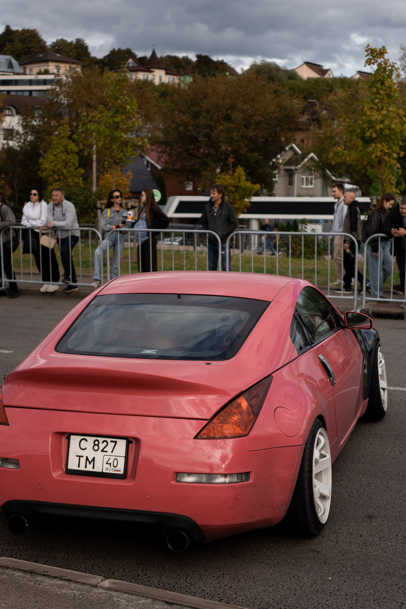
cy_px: 378
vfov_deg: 33.3
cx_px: 181
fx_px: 1015
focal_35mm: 60
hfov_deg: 22.6
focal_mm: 35
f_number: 2.2
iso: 100
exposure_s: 1/2500
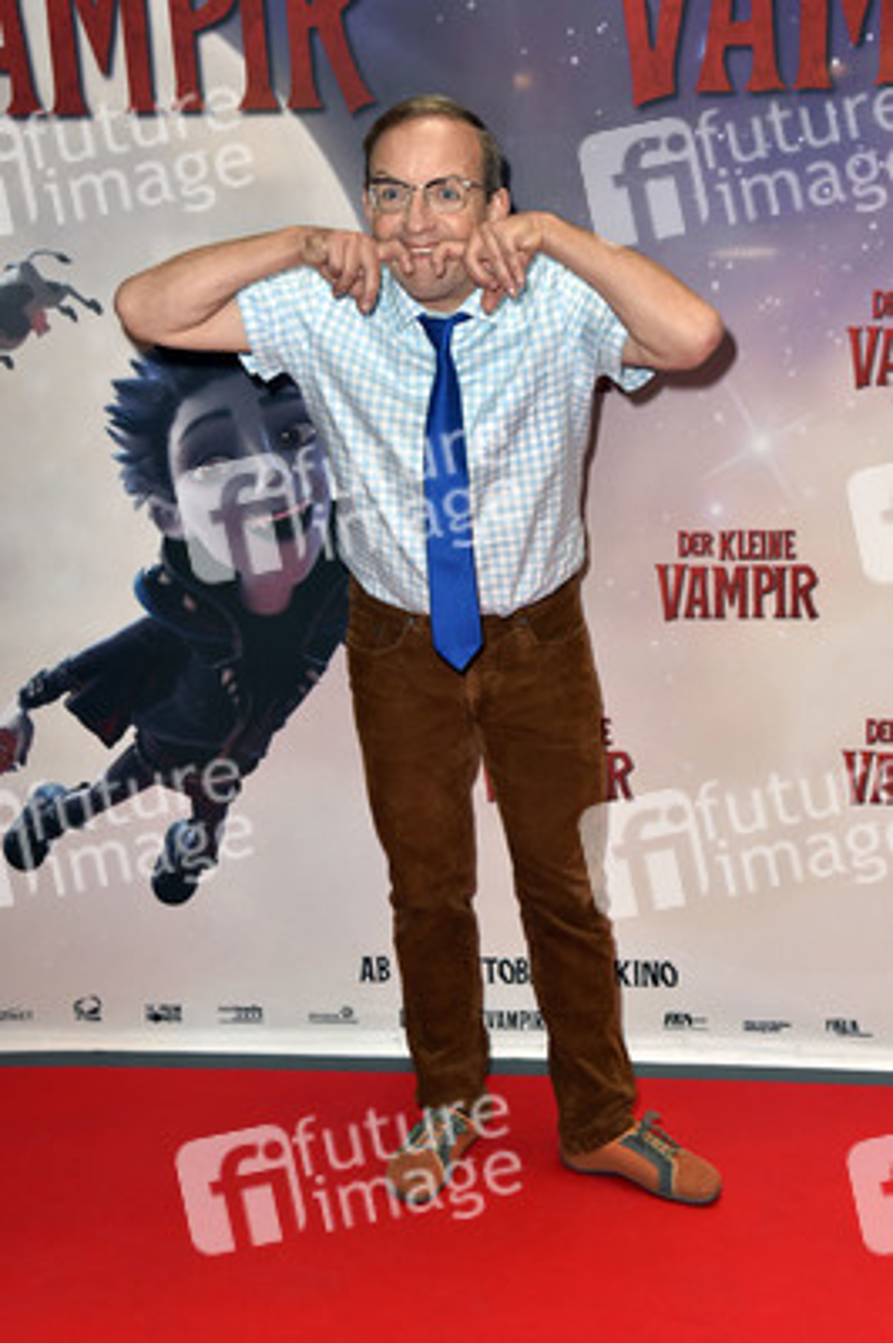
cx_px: 446
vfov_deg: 48.5
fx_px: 1491
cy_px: 672
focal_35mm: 40
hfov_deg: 33.3
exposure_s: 1/100
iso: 1250
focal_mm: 40
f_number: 5.6
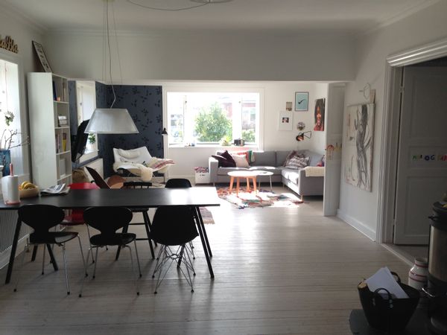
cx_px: 224
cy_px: 168
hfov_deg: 55.4
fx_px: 426
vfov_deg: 42.9
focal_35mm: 33
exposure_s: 1/120
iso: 50
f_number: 2.4
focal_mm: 4.12
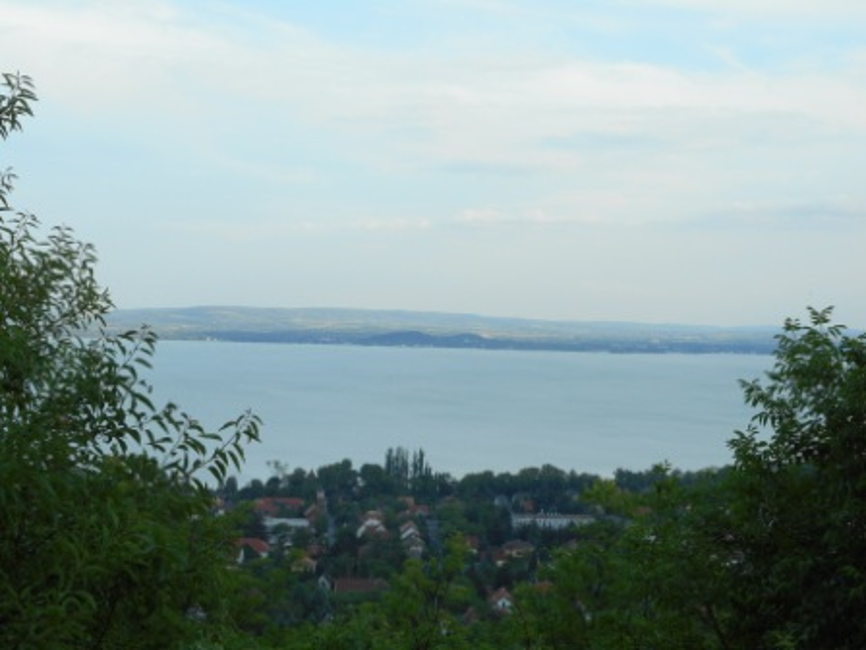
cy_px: 325
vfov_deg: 24.8
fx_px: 1476
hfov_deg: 32.7
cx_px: 433
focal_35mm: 59
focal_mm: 10.5
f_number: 5.1
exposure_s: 1/160
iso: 80
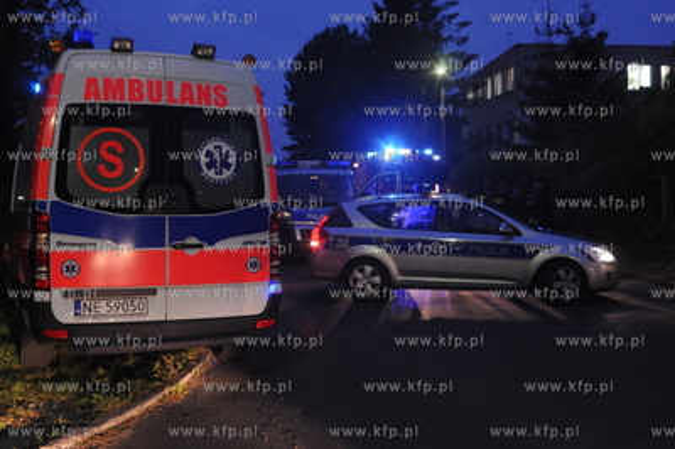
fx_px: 815
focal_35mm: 44
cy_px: 224
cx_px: 338
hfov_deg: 45.0
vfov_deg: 30.8
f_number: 5.6
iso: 1600
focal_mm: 29
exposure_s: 1/8
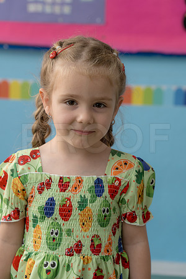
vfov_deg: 23.6
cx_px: 93
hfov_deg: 15.9
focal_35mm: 86
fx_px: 666
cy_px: 140
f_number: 5.6
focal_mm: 86
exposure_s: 1/160
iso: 1600
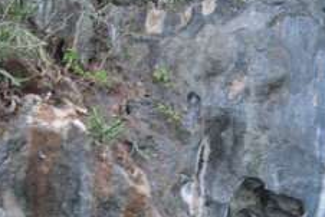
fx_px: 894
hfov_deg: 17.9
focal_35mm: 99
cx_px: 521
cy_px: 305
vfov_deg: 13.2
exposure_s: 1/40
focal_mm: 28
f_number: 3.2
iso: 100
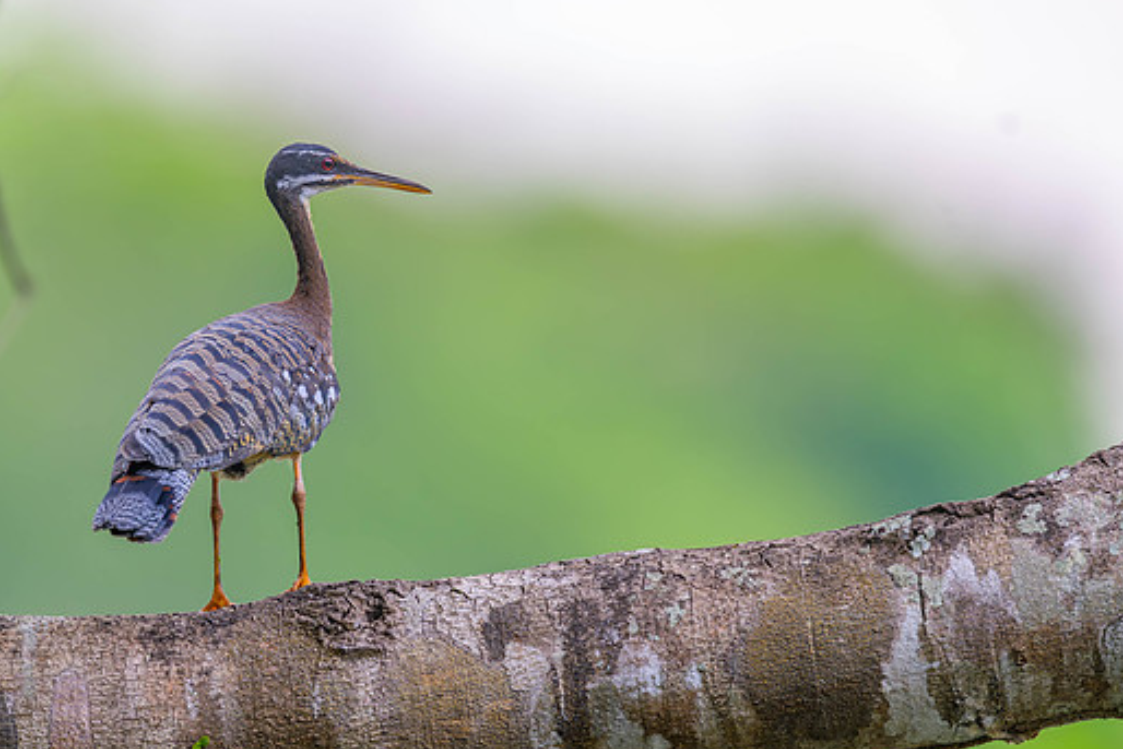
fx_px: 25429
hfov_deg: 2.5
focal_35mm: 815
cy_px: 385
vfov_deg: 1.7
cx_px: 451
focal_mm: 560
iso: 280
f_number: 4
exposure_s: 1/400
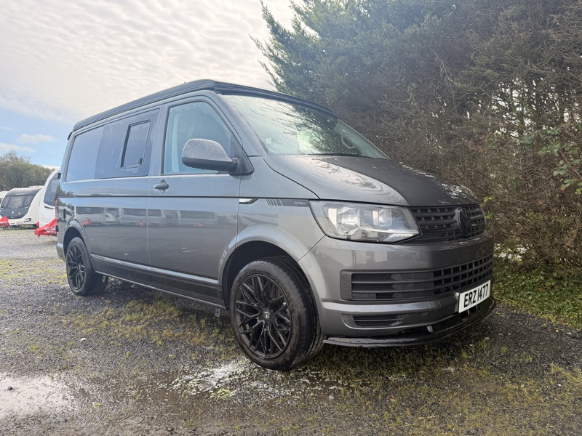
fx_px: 404
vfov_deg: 56.8
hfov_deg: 71.6
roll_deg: +0.1
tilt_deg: -2.6
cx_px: 291
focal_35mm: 24
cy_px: 218
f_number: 1.78
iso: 100
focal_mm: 6.76
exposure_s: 1/2169
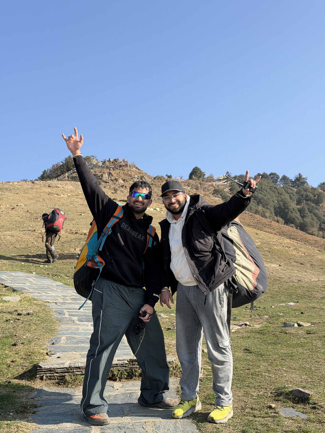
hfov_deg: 30.3
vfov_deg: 39.7
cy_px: 216
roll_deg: +2.1
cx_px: 162
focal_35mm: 48
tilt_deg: +13.3
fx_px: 601
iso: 64
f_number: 1.78
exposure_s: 1/2762
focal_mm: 6.76
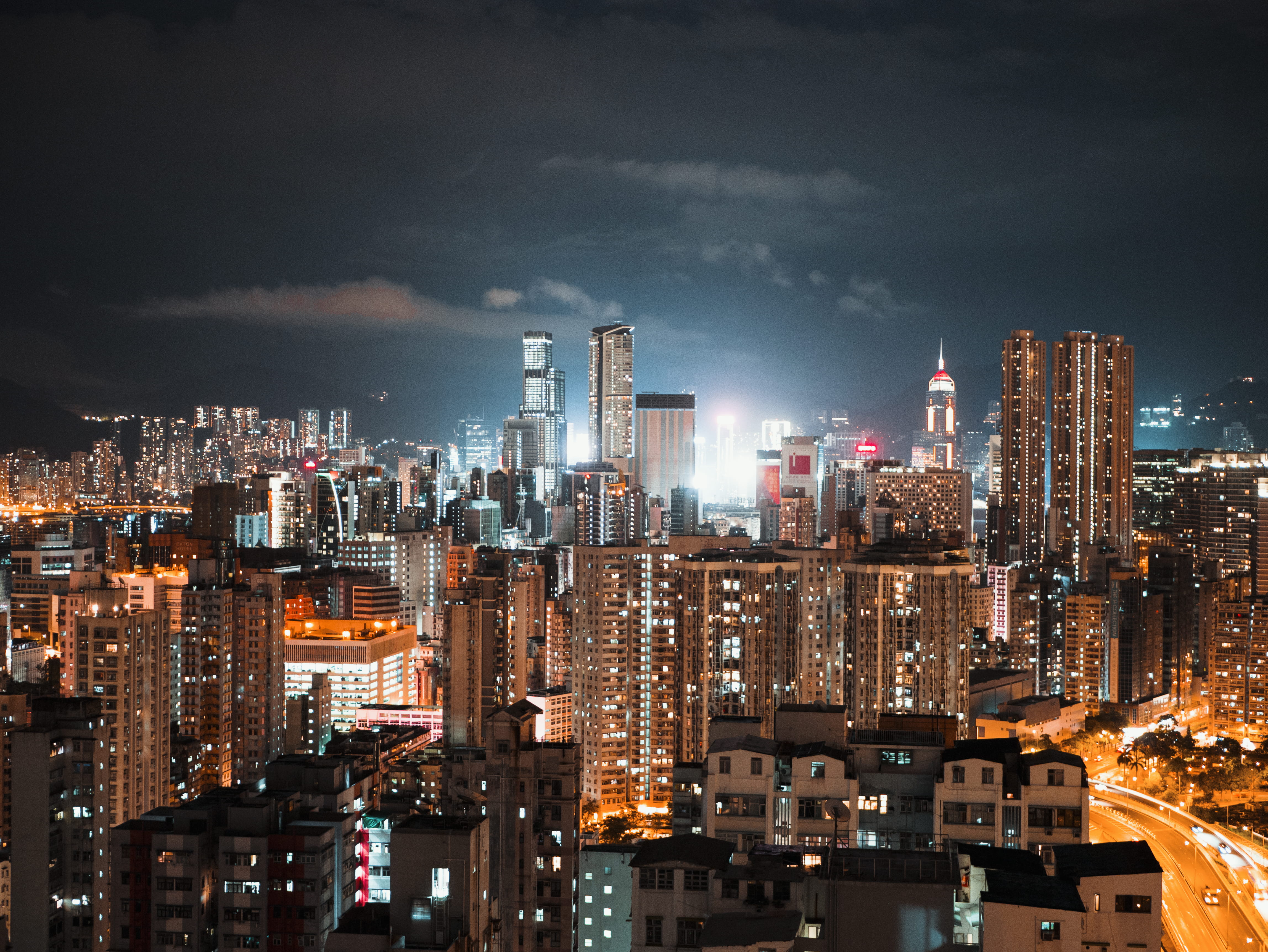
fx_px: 1832
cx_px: 634
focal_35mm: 50
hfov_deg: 38.2
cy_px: 476
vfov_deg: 29.1
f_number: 1.7
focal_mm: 25
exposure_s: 1/5
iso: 1600
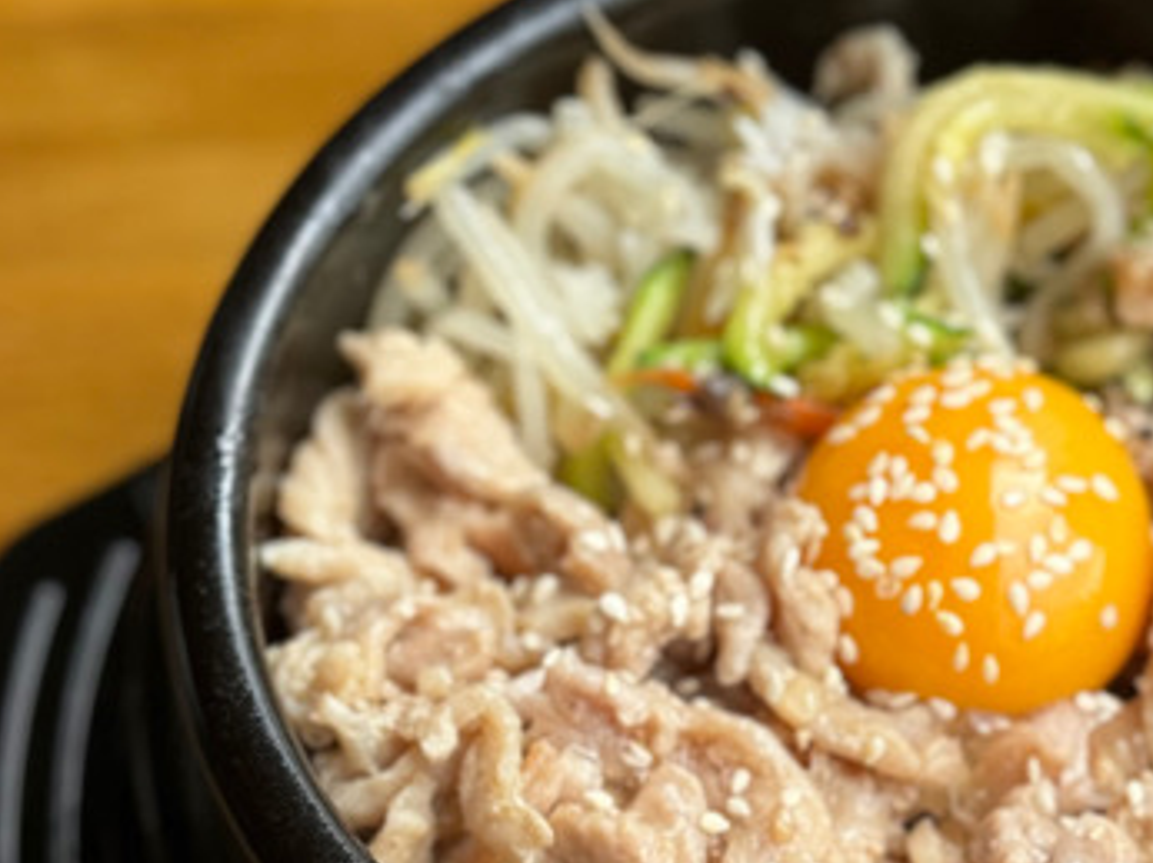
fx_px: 3695
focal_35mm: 111
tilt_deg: -60.0
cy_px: 706
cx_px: 906
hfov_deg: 17.6
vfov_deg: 13.3
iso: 64
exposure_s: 1/499
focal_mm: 6.76
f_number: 1.78
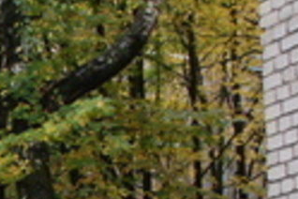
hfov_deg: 13.7
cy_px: 262
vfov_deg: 9.3
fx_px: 1200
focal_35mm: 145
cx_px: -82
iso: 640
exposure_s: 1/125
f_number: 4.8
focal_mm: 24
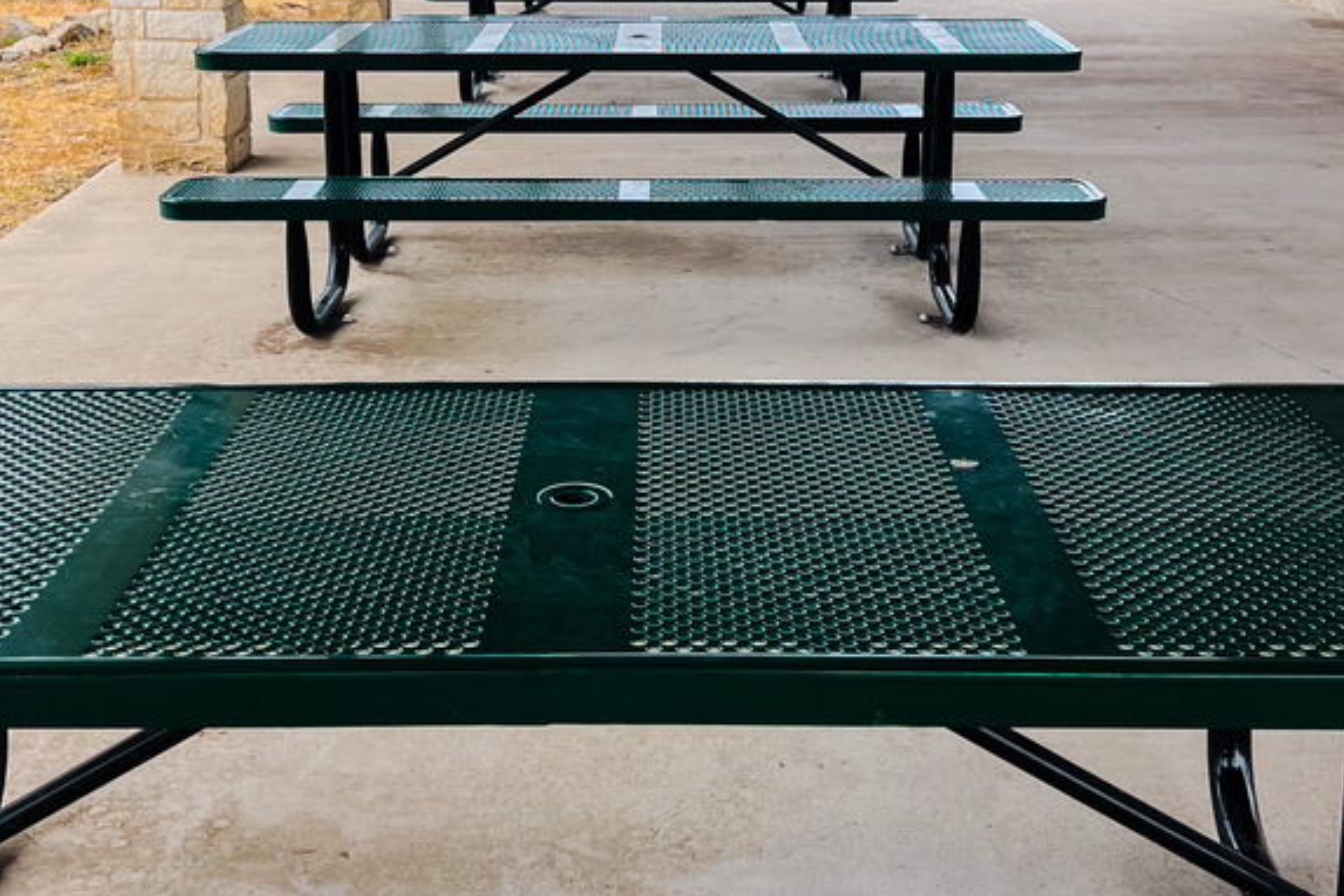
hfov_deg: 38.9
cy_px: 143
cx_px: 647
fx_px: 1904
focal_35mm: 51
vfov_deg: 25.9
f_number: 1.5
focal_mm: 5.7
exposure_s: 1/1050
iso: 50
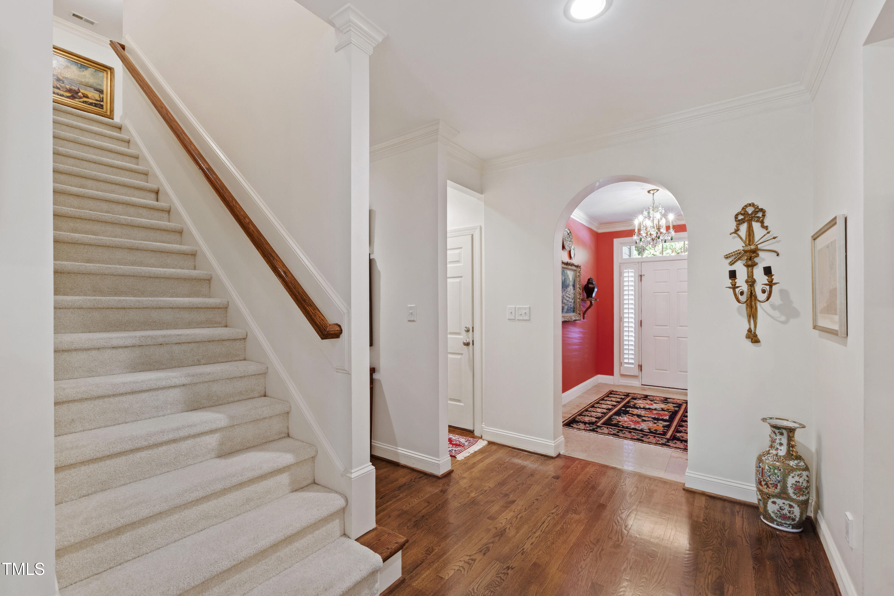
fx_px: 372
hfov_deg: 100.4
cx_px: 447
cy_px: 298
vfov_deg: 77.3
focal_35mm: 15
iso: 100
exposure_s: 1.6
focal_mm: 10
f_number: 8
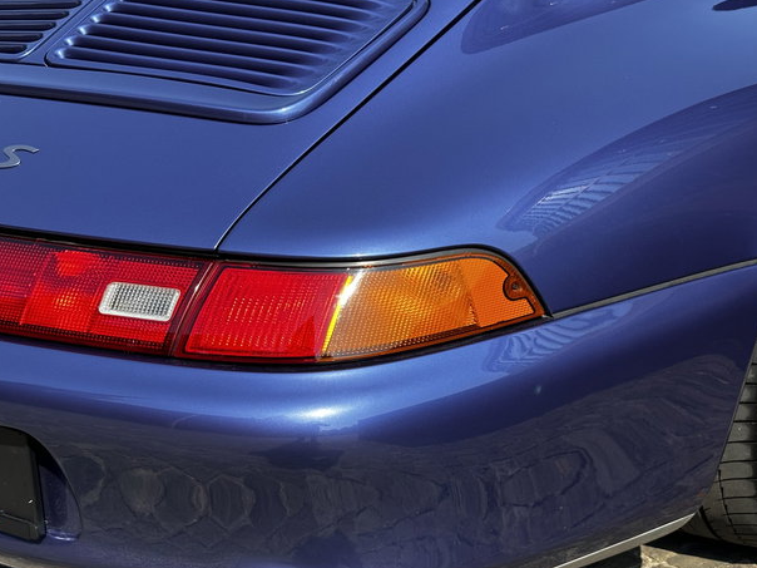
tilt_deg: -17.7
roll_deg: -1.8
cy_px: 326
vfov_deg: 24.0
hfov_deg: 31.6
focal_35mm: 61
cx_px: 452
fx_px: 1334
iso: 64
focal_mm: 6.86
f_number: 1.78
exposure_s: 1/1541
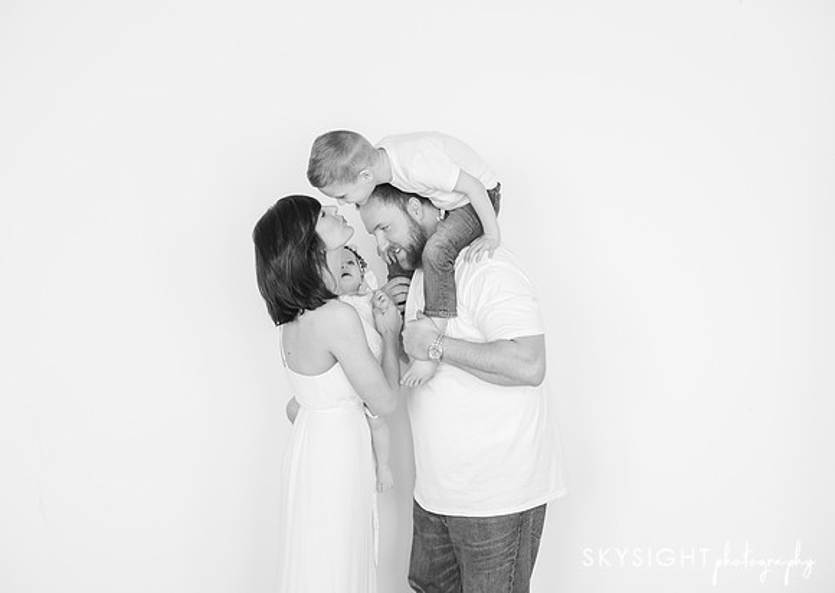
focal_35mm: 53
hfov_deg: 36.7
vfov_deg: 26.5
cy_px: 296
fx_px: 1257
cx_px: 407
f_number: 4
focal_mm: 50
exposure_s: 1/160
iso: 500
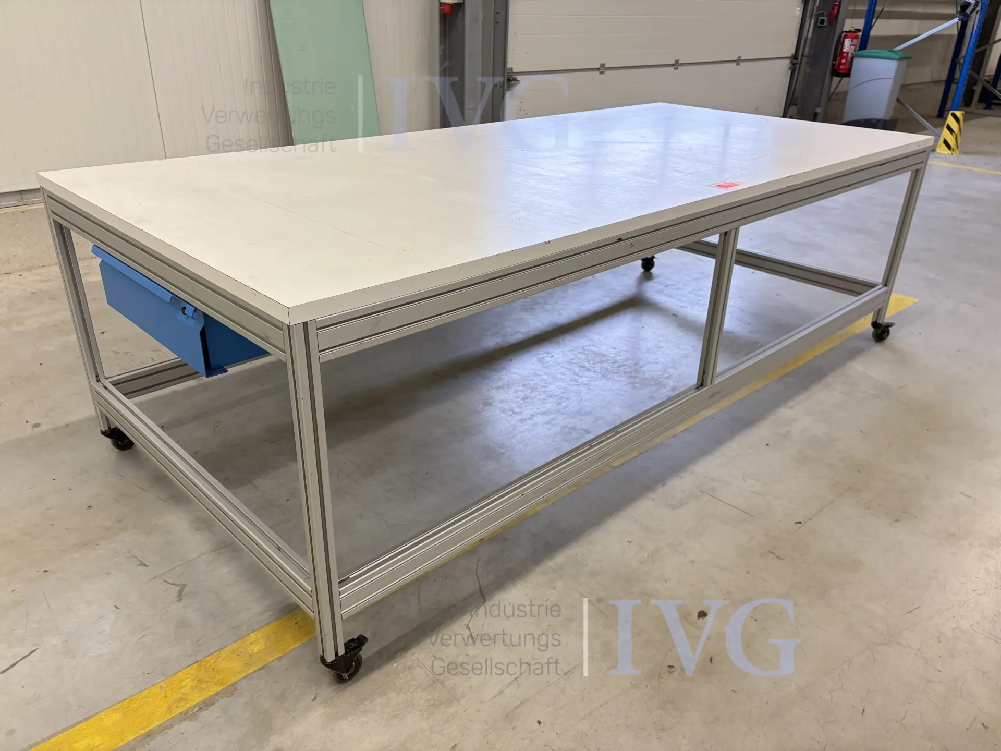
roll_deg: -2.2
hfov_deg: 67.3
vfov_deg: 53.1
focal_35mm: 26
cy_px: 376
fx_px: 752
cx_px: 500
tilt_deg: -26.5
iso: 160
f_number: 1.6
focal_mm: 5.96
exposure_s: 1/50
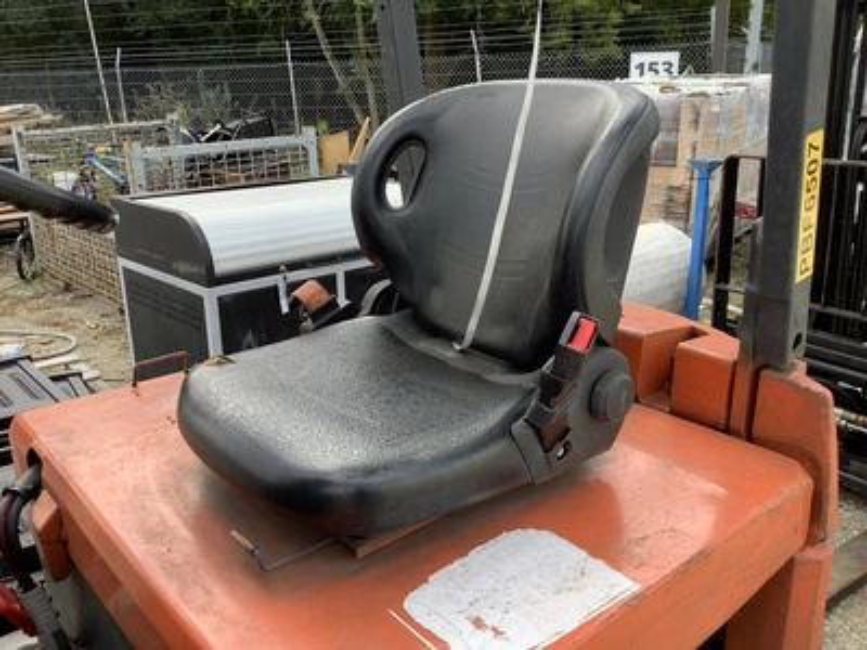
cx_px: 434
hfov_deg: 58.4
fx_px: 776
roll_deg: +2.9
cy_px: 325
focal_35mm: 31
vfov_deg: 45.4
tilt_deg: -17.9
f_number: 2.4
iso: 25
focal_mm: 3.3
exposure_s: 1/100
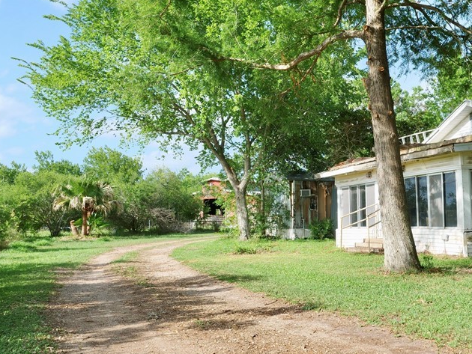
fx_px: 532
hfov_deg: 46.3
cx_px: 348
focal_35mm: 39
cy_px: 169
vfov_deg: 36.8
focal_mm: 12
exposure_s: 1/640
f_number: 4.5
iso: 200
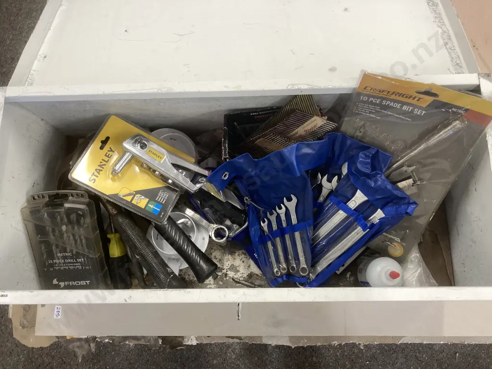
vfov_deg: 49.7
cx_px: 246
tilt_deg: -75.0
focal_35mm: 28
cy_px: 184
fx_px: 398
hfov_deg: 63.4
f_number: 1.8
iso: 80
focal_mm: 3.99
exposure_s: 1/50
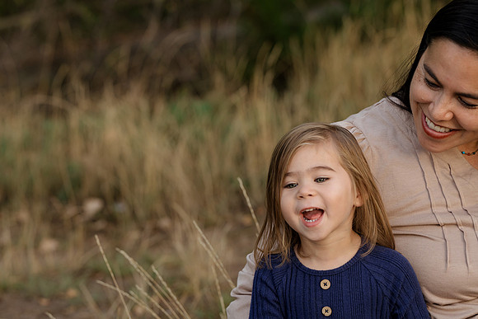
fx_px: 1726
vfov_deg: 10.6
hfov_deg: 15.8
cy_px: 160
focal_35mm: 130
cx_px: 239
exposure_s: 1/200
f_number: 5.6
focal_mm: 130
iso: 640
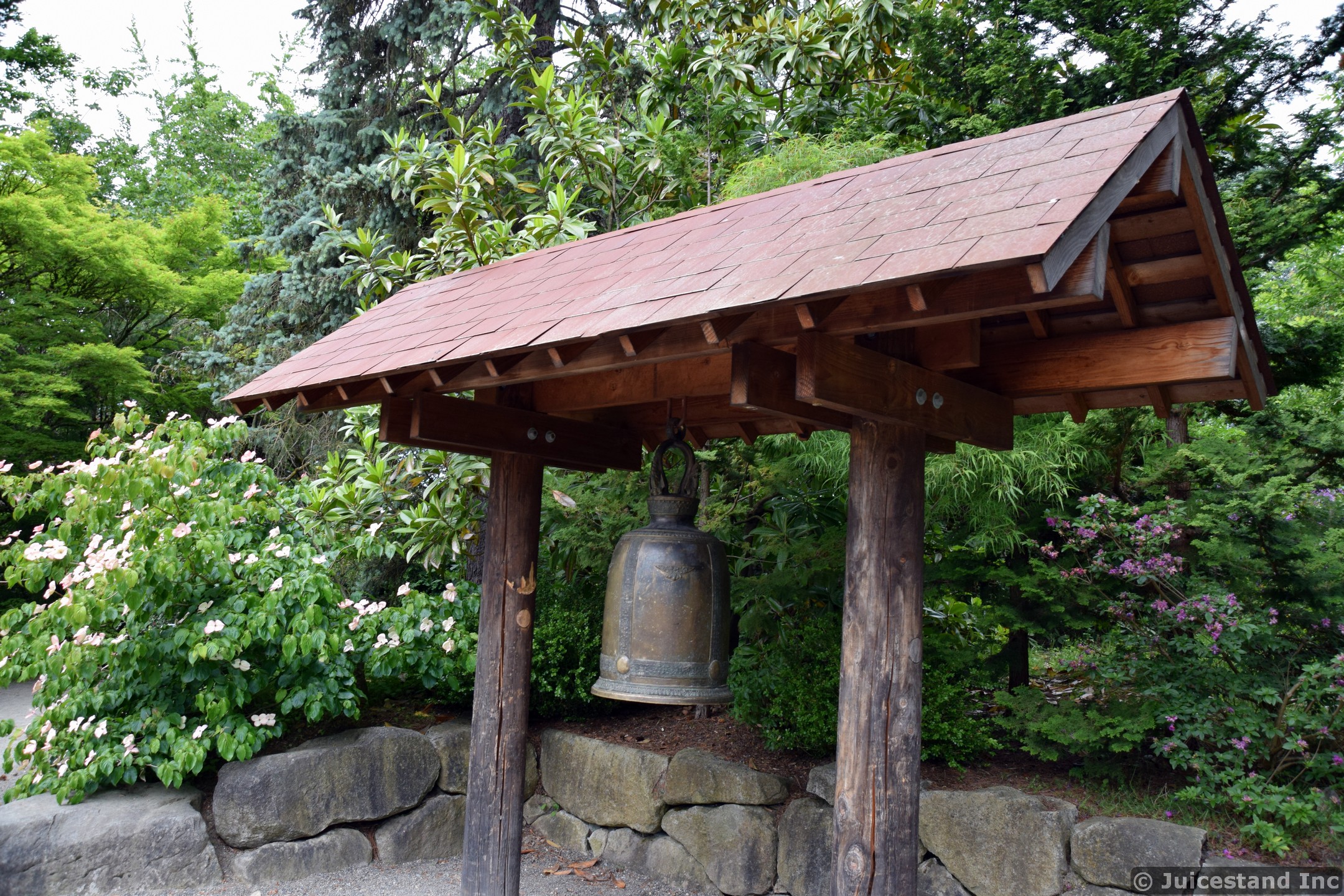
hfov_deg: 67.4
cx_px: 672
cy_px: 448
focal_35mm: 27
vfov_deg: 47.9
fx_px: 1008
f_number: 6.3
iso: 400
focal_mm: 18
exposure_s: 1/160
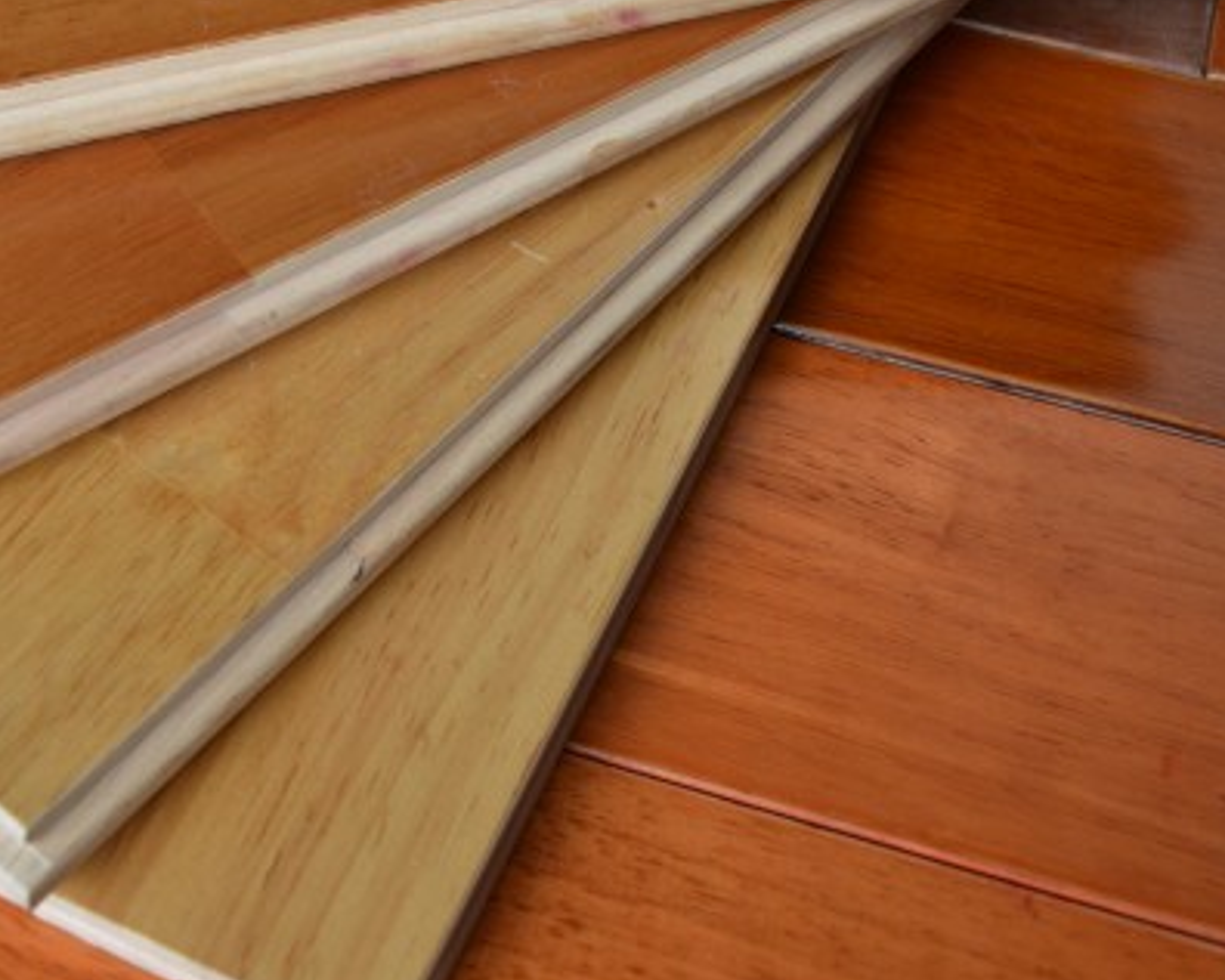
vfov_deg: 26.7
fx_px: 2058
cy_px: 357
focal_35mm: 57
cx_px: 489
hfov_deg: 33.0
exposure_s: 1/200
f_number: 7.1
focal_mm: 25
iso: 500
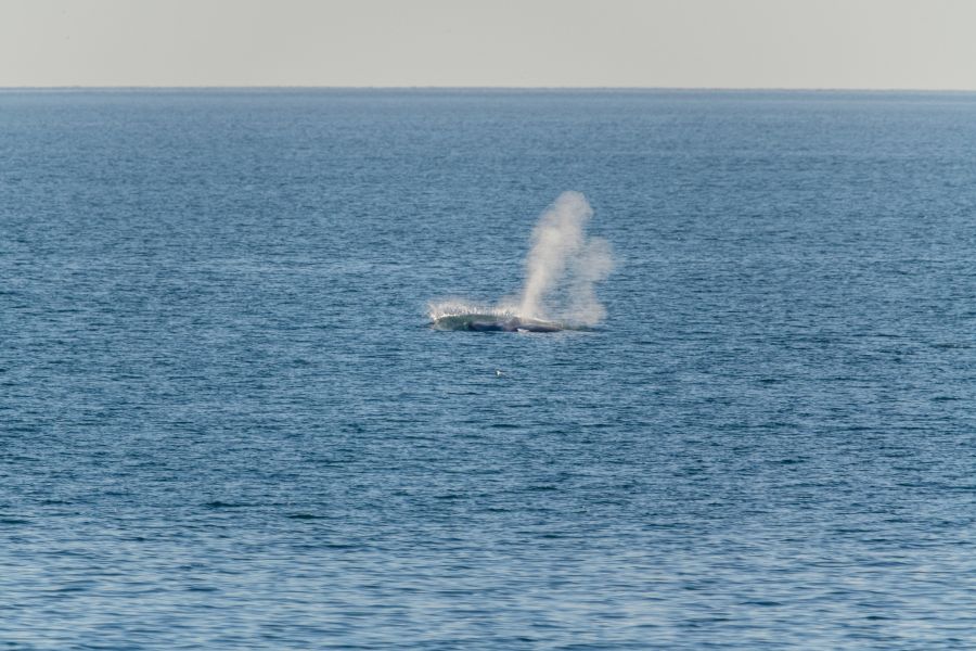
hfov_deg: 2.4
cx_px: 488
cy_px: 326
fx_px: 23043
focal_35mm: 850
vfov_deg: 1.6
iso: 500
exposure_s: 1/2000
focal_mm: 850
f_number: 9
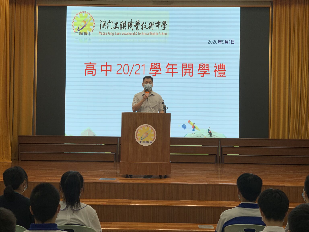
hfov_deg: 36.8
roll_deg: -1.0
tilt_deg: +2.5
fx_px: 464
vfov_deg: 28.0
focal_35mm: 52
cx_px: 154
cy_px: 116
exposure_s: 1/127
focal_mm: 6
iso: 16
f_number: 2.4
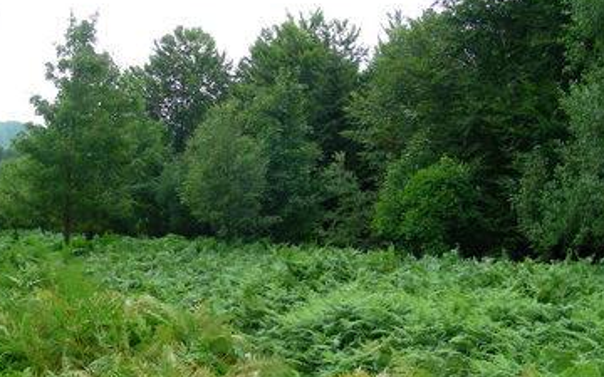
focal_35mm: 56
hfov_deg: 36.3
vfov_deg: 23.0
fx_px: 922
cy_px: 264
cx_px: 287
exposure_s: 1/120
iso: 50
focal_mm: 6.3
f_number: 3.5
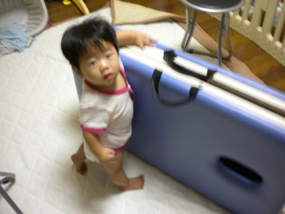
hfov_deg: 51.3
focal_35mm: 36
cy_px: 108
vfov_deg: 39.7
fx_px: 296
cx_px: 145
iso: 192
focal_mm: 6.3
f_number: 3.1
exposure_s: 1/8
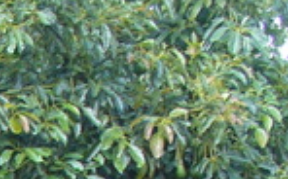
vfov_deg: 5.8
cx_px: -399
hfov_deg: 9.0
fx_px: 1661
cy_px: 504
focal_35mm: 212
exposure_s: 1/125
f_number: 2.8
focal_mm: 6.1
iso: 80
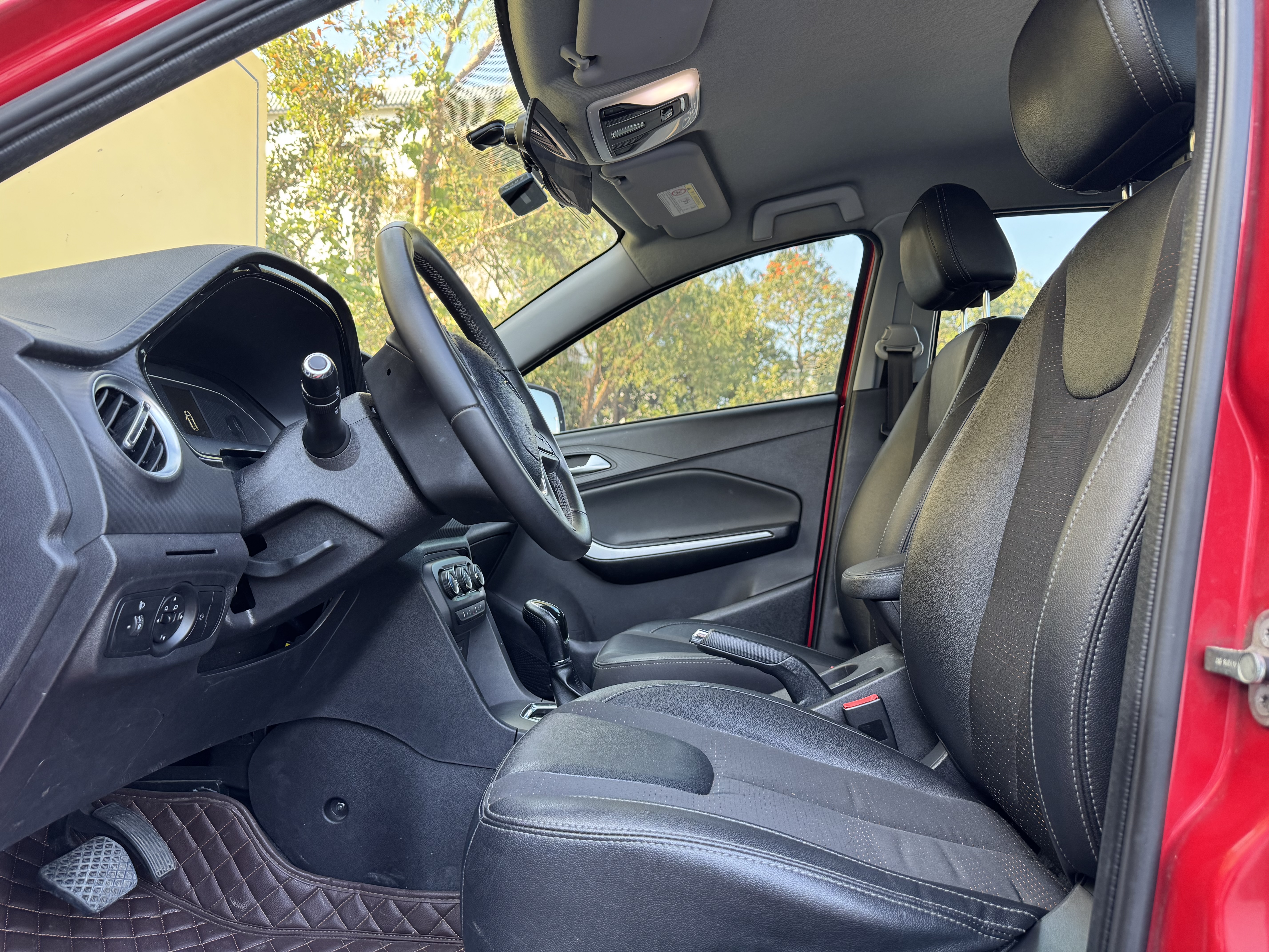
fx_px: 880
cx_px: 634
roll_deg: +0.1
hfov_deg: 71.6
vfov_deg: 56.8
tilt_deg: +3.0
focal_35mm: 24
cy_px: 476
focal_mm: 6.76
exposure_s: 1/121
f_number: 1.78
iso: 125
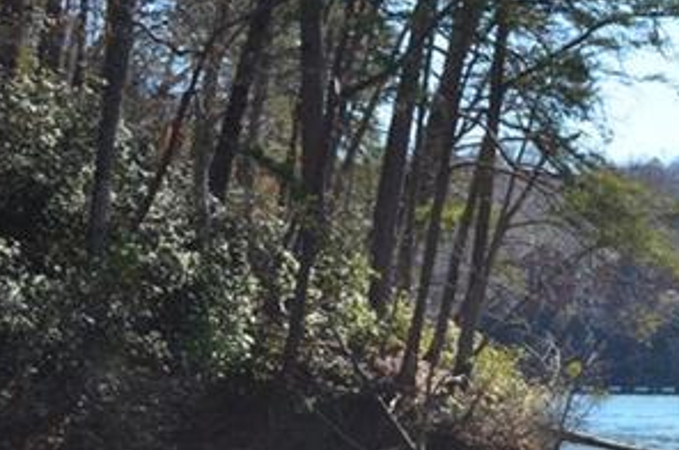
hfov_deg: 14.4
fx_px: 2541
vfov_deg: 10.1
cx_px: 966
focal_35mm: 135
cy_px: 419
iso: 320
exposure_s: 1/250
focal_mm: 26
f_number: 10
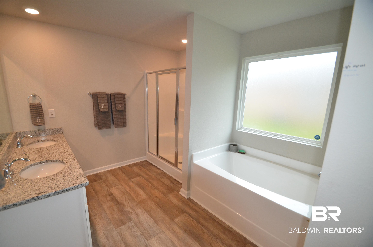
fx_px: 155
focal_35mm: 15
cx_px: 186
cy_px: 124
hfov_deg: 100.5
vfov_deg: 77.1
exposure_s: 1/250
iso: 1100
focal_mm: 10
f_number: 5
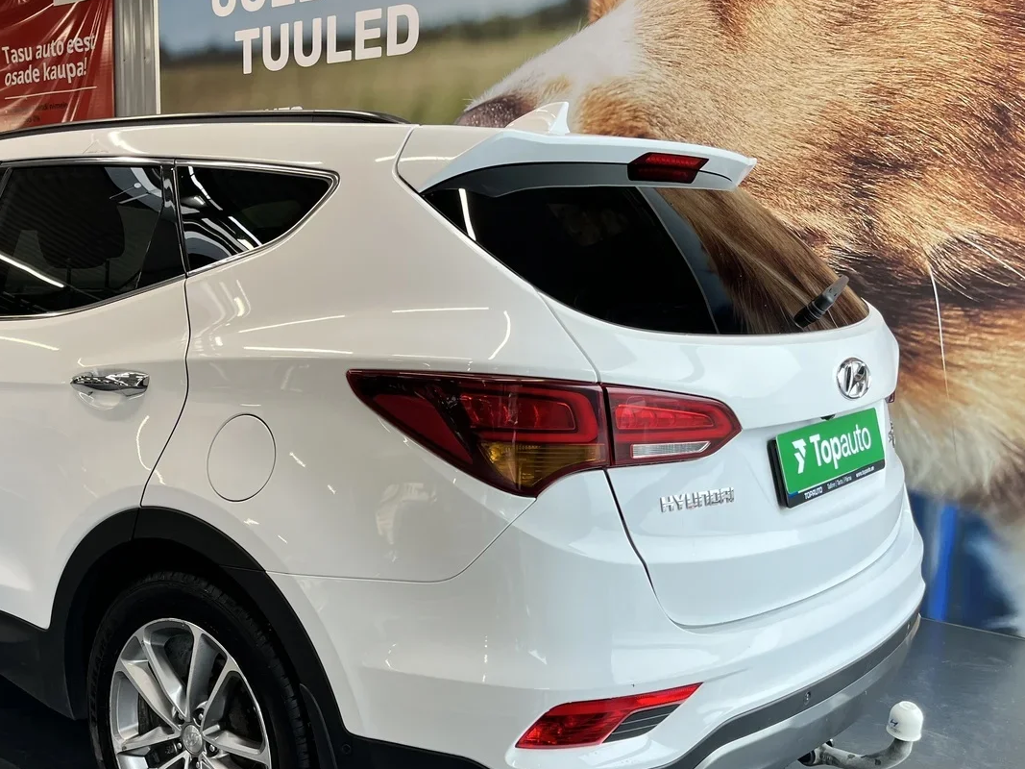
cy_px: 449
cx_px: 327
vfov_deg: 36.7
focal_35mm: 39
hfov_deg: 47.0
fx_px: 1155
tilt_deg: -8.5
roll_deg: +0.8
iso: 50
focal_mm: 5.1
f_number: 1.6
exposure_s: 1/121
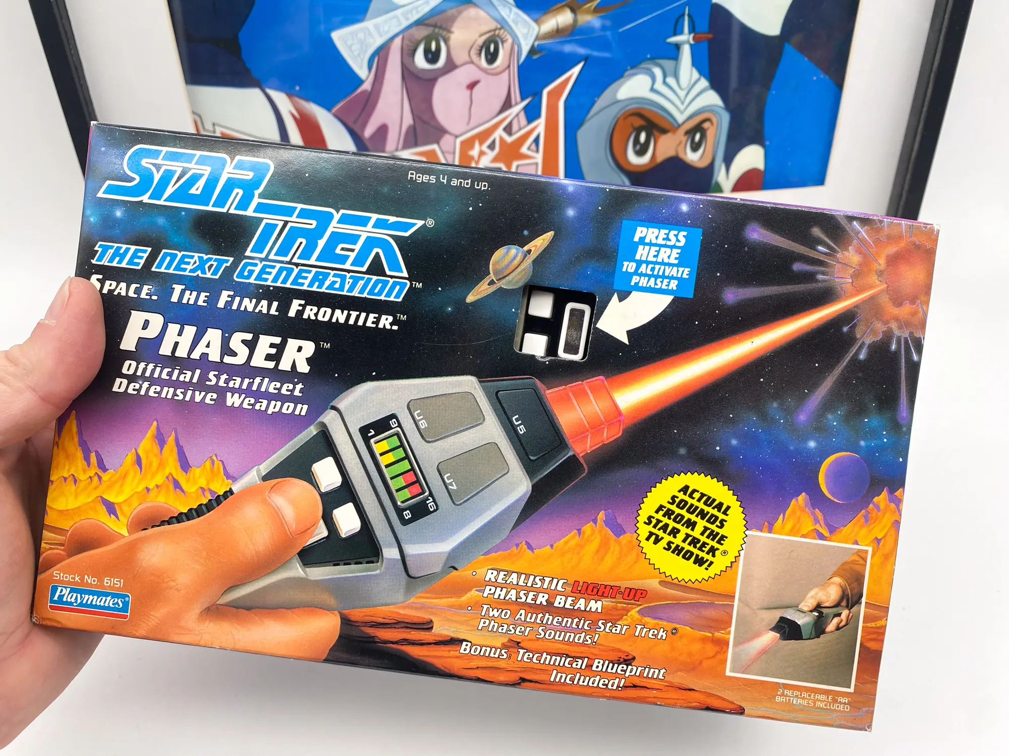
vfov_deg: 53.1
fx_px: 758
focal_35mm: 26
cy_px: 378
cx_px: 504
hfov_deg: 67.3
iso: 40
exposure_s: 1/120
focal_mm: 4.25
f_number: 1.8
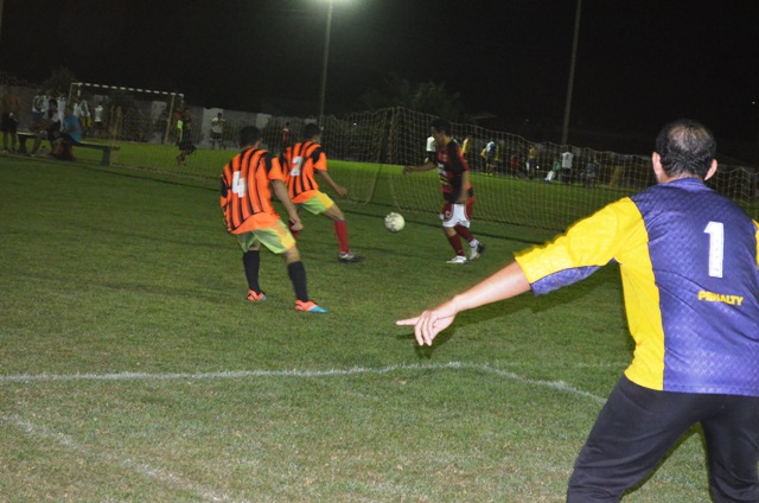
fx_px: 1736
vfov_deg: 16.5
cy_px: 252
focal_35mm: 82
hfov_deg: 24.7
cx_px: 380
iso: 3200
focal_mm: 55
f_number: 5.6
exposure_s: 1/60
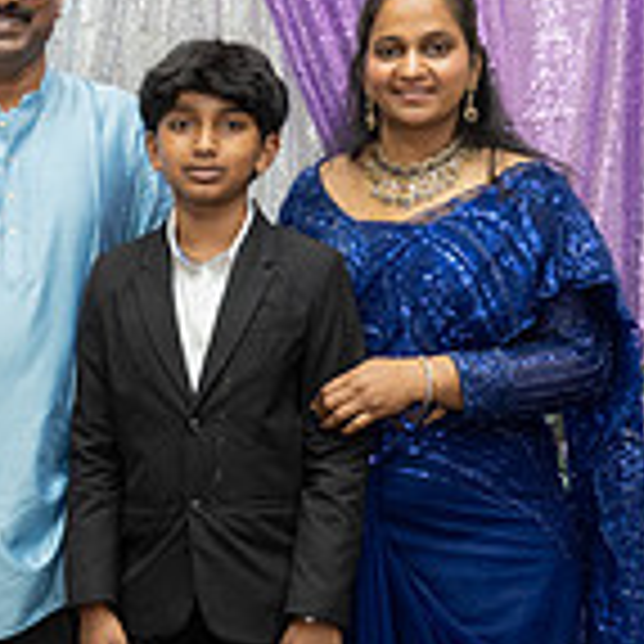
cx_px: -266
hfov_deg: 12.2
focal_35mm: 138
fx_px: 2905
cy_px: 528
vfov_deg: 12.6
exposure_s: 1/160
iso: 1000
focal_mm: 40
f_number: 3.5
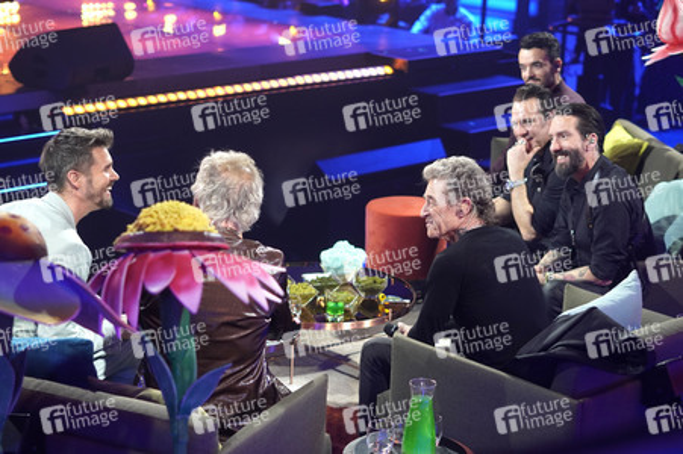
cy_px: 227
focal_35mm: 75
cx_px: 342
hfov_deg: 27.0
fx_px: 1422
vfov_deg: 18.2
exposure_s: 1/125
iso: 1000
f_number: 2.2
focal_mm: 50
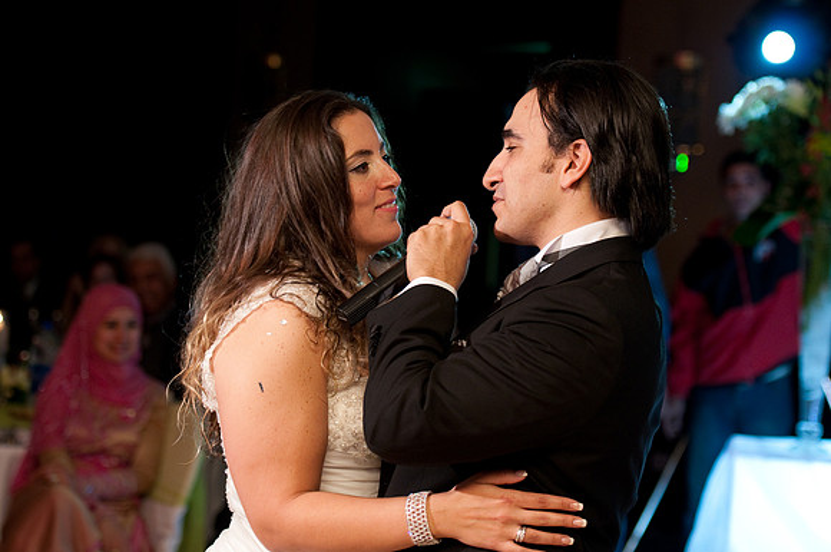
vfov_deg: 13.0
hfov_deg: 19.5
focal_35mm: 105
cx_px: 416
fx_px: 2420
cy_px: 276
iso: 500
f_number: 2.8
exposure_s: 1/60
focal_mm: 70
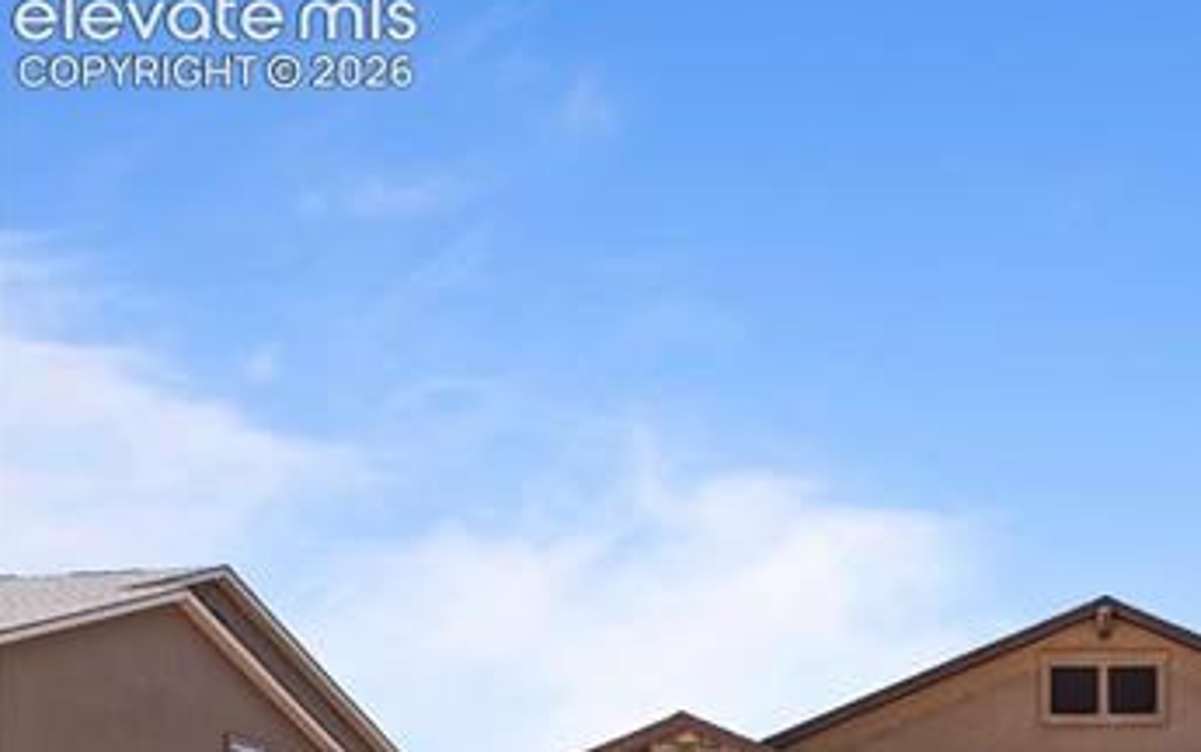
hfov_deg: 36.8
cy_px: 637
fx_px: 1670
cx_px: 1107
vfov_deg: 24.8
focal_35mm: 51
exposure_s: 1/500
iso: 320
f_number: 8
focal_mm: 18
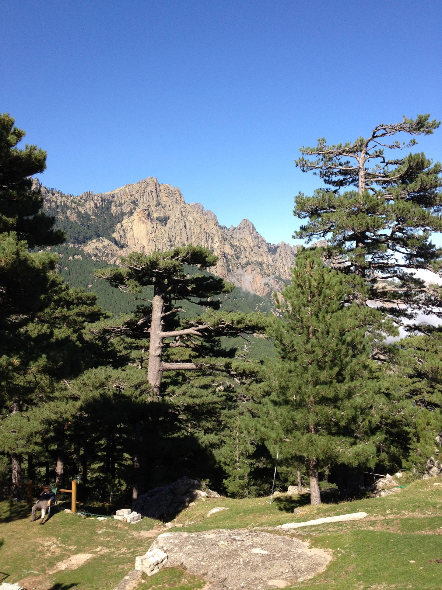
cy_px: 295
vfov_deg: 52.6
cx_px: 221
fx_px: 596
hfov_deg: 40.7
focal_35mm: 35
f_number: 2.4
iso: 64
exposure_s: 1/1126
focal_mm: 4.28
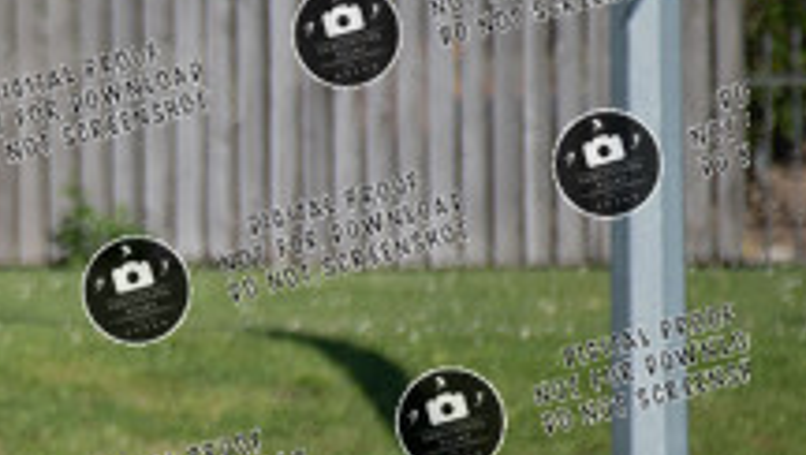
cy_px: 543
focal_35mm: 1506
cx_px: -209
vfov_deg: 0.8
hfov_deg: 1.4
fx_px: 32218
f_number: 5.6
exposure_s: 1/1600
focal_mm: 500
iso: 320
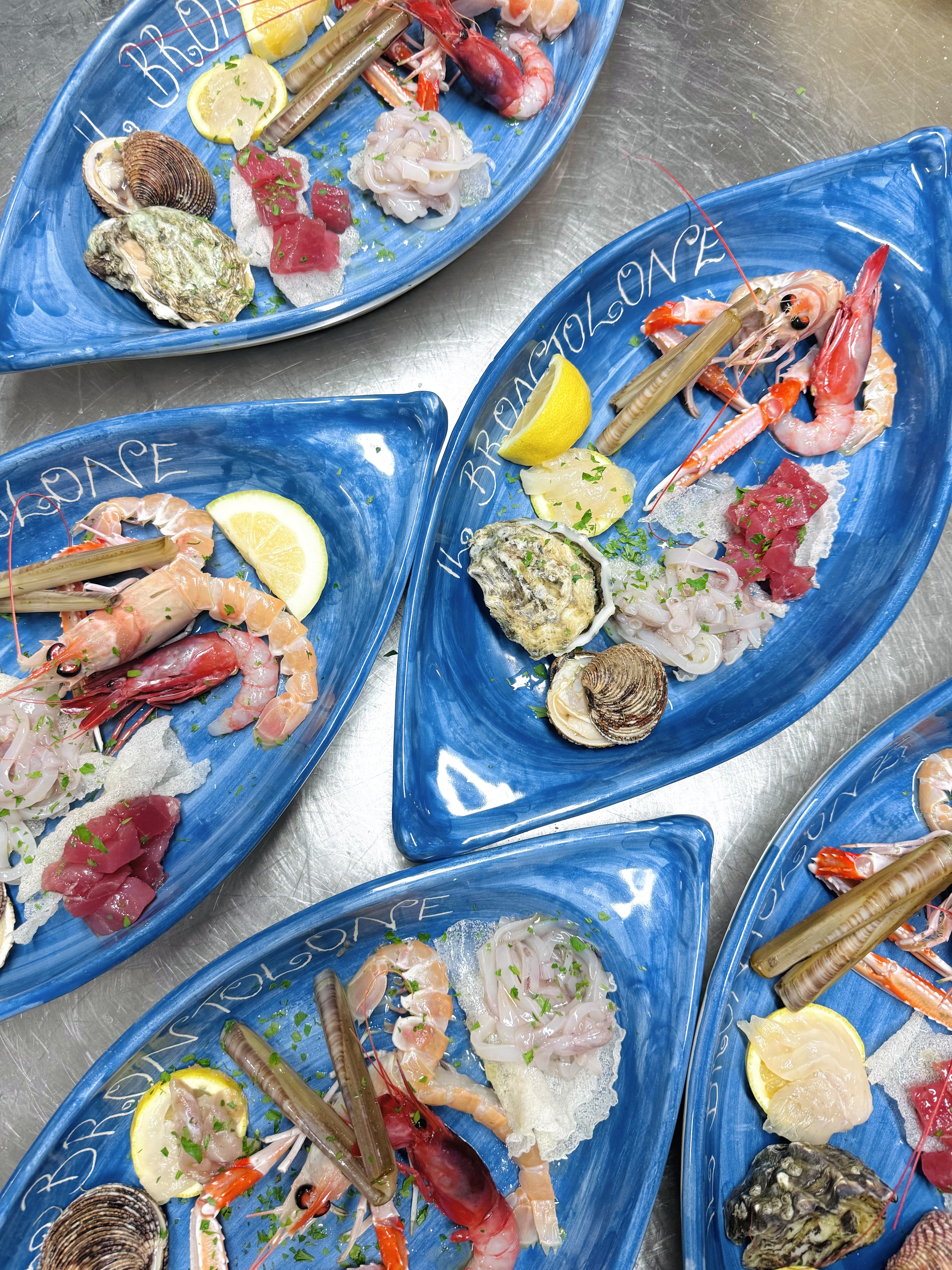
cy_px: 635
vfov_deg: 71.6
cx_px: 476
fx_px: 880
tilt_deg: -78.8
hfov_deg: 56.8
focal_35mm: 24
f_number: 1.78
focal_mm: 6.76
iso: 160
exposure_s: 1/100
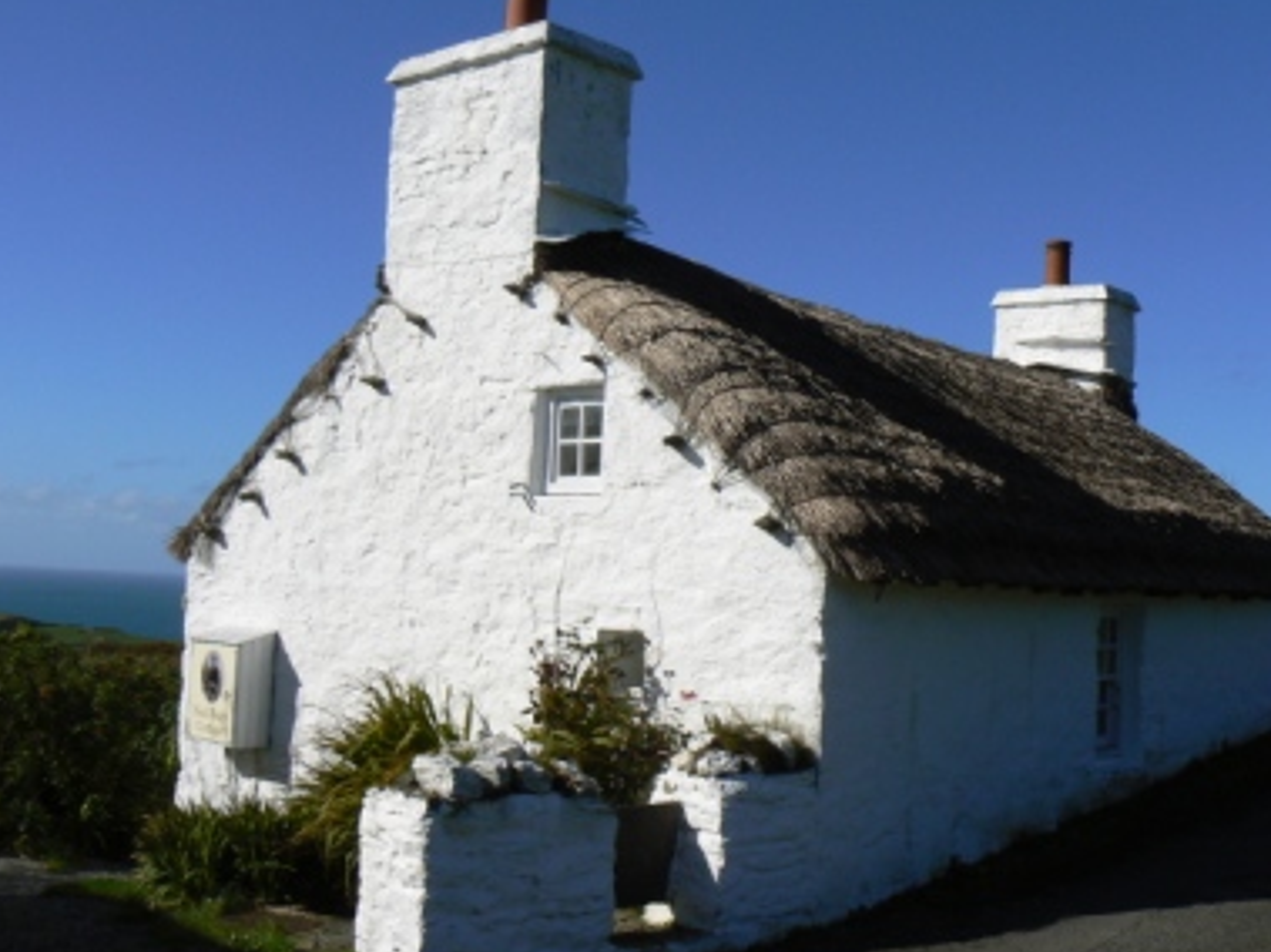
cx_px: 657
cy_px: 479
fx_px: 1505
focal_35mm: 41
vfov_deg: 35.1
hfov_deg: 45.8
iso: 80
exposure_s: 1/640
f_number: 8
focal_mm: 6
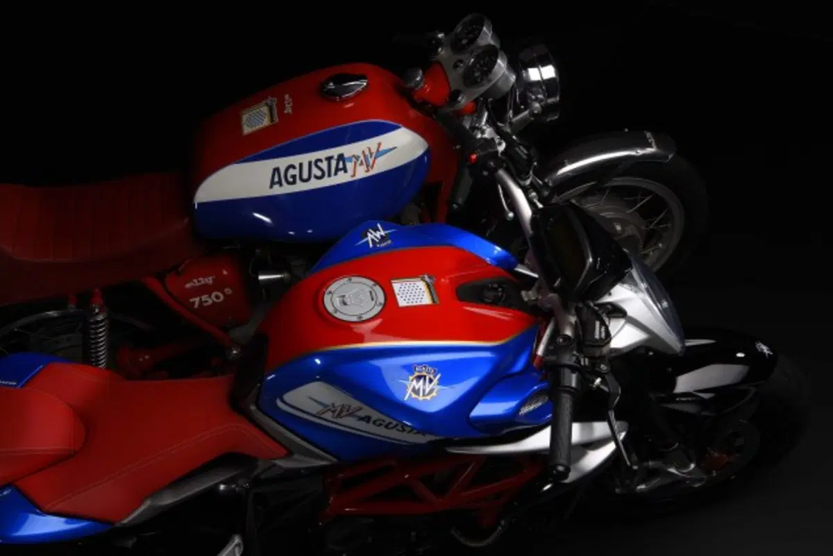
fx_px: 972
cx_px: 416
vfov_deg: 31.9
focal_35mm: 42
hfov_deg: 46.4
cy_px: 278
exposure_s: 1/100
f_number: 22
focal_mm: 42
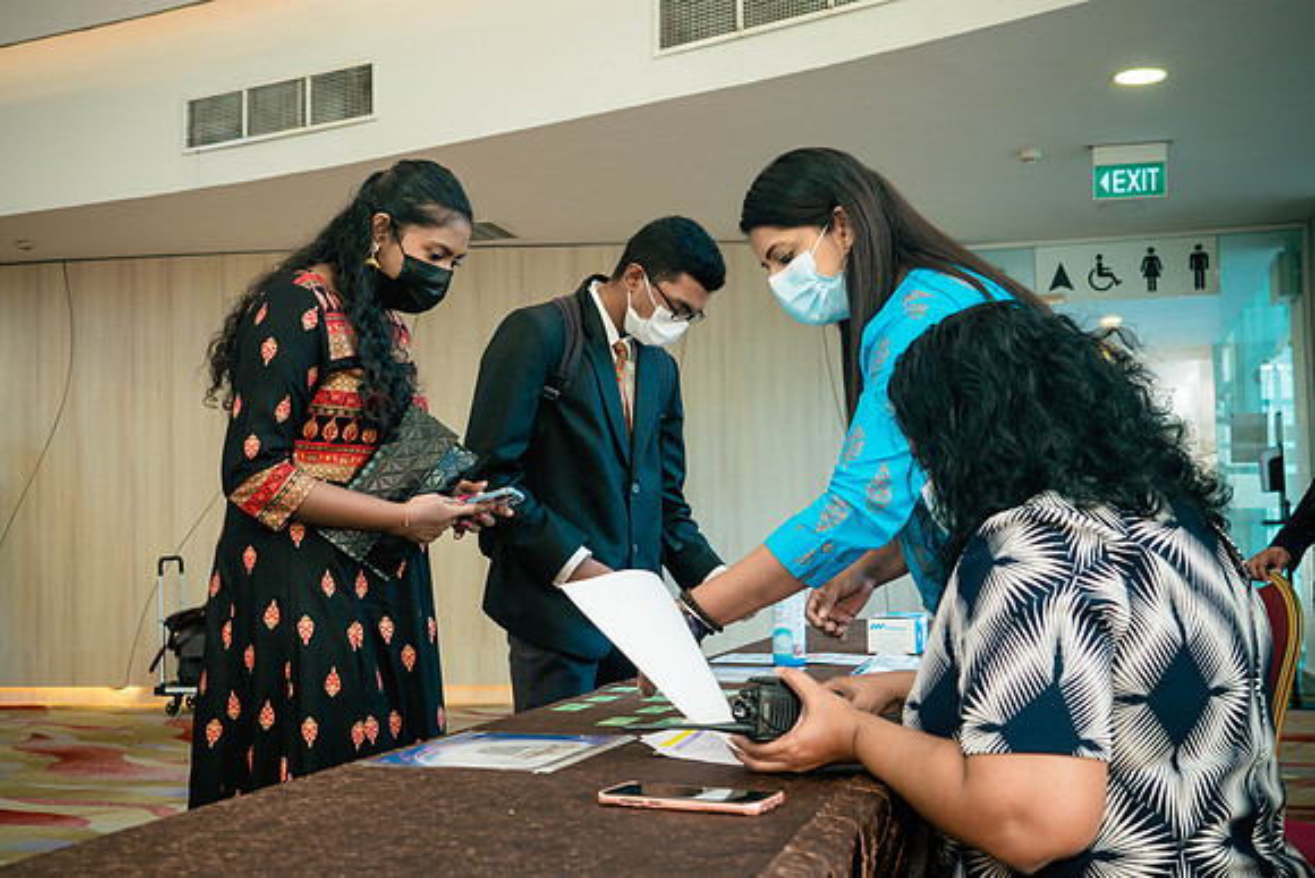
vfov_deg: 32.4
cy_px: 439
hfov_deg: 47.0
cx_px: 601
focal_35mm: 41
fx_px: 1510
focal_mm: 17
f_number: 2.8
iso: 250
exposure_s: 1/100
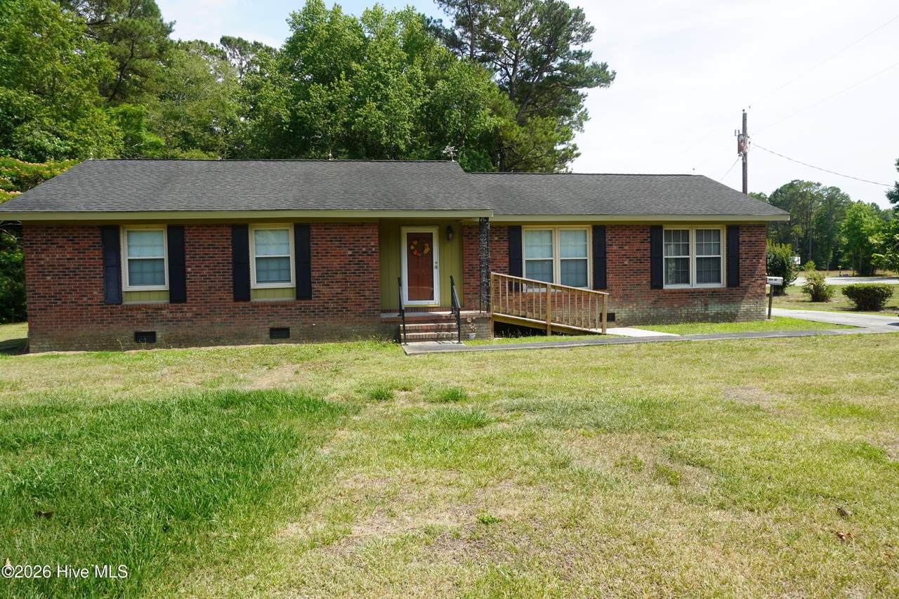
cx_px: 450
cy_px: 300
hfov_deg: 73.8
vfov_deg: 53.1
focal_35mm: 24
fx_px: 599
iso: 100
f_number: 8
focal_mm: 16
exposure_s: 1/125
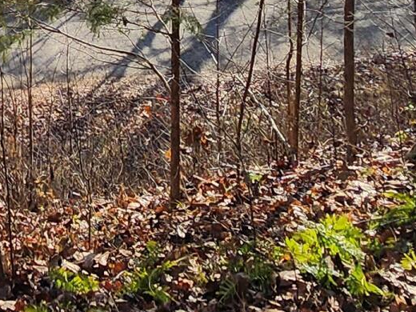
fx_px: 901
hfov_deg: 24.1
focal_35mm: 75
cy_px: -222
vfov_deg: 16.8
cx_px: -52
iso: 32
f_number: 2.2
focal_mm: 1.74
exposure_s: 1/861
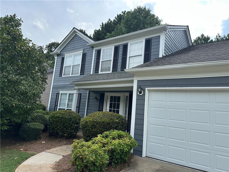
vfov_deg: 56.8
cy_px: 86
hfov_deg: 71.6
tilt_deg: +9.5
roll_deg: -5.0
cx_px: 114
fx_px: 159
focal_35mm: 24
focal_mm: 6.86
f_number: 1.78
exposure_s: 1/2028
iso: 80
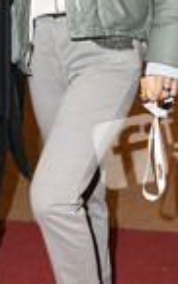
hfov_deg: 13.3
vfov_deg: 20.9
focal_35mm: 98
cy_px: 45
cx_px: 16
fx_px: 758
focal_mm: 35
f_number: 6.3
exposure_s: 1/100
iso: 3200
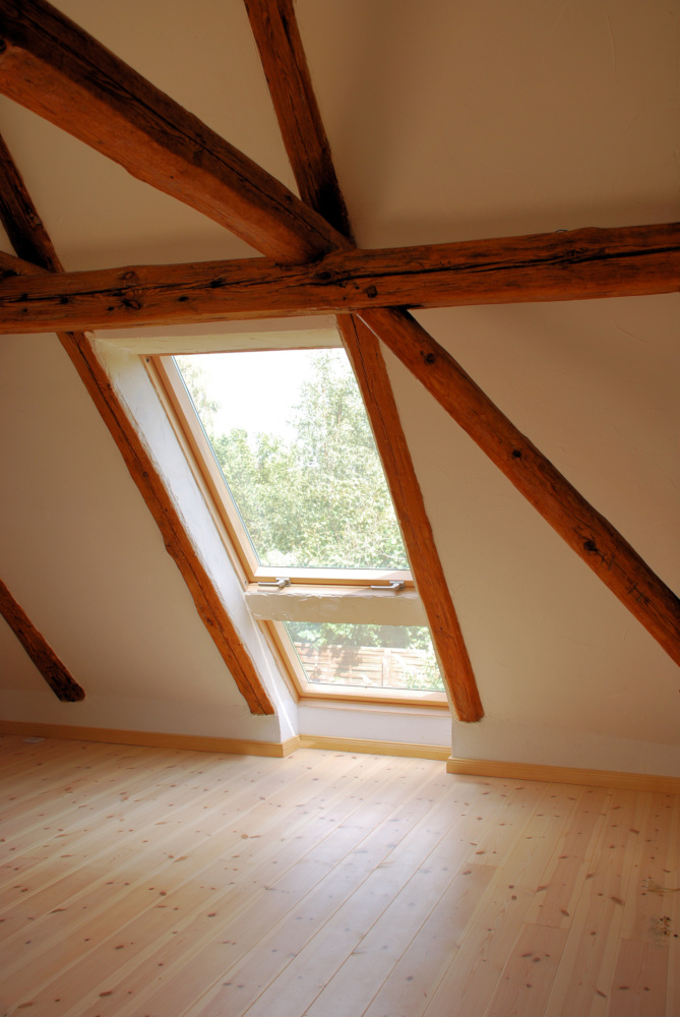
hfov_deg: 37.0
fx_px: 1017
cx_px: 340
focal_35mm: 36
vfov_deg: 53.1
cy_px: 508
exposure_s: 1/80
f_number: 4.5
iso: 100
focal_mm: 24
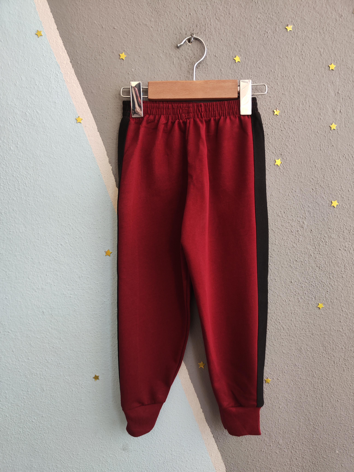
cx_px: 177
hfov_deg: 56.8
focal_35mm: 24
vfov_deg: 71.6
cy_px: 236
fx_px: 327
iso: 359
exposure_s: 1/100
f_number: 1.88
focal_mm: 5.59
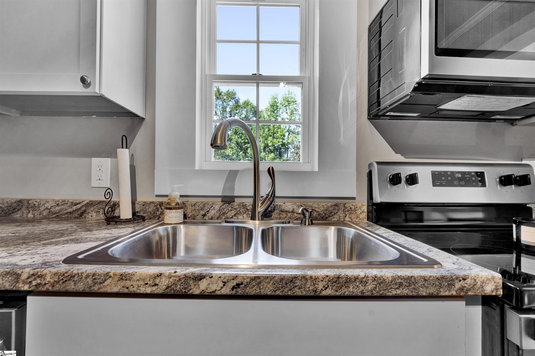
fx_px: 208
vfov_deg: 81.2
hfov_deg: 104.3
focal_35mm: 14
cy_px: 178
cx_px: 268
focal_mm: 14
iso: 400
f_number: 8
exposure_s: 1/40
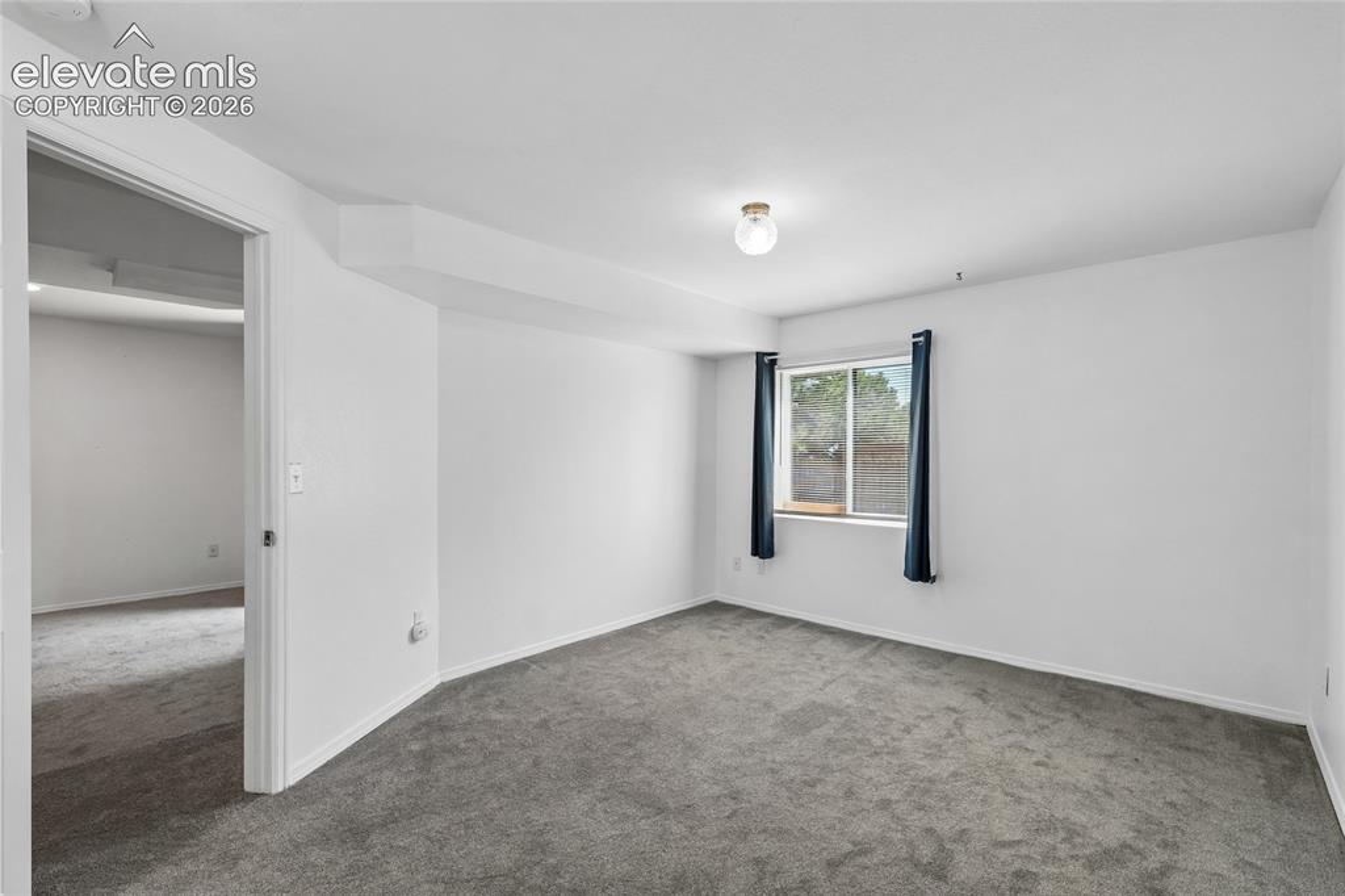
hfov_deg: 100.4
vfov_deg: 77.3
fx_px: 560
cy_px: 448
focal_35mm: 15
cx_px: 672
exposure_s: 1/30
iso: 800
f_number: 8
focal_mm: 10
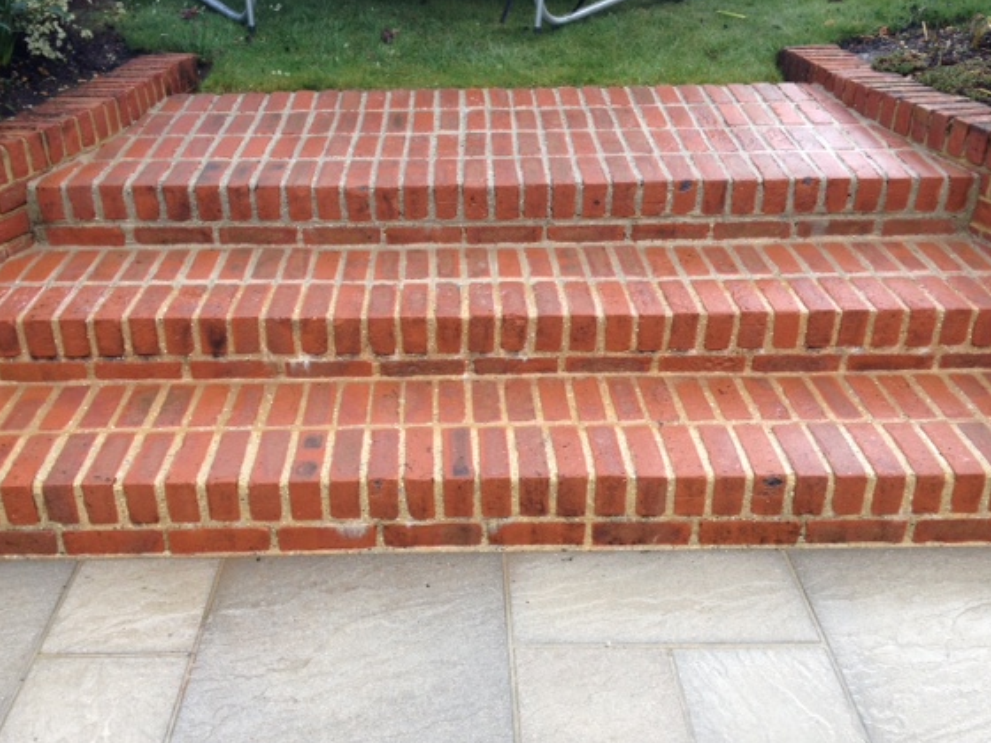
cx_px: 474
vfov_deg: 36.0
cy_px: 375
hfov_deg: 46.8
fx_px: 1145
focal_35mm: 40
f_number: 2.4
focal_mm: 4.28
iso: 50
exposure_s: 1/120
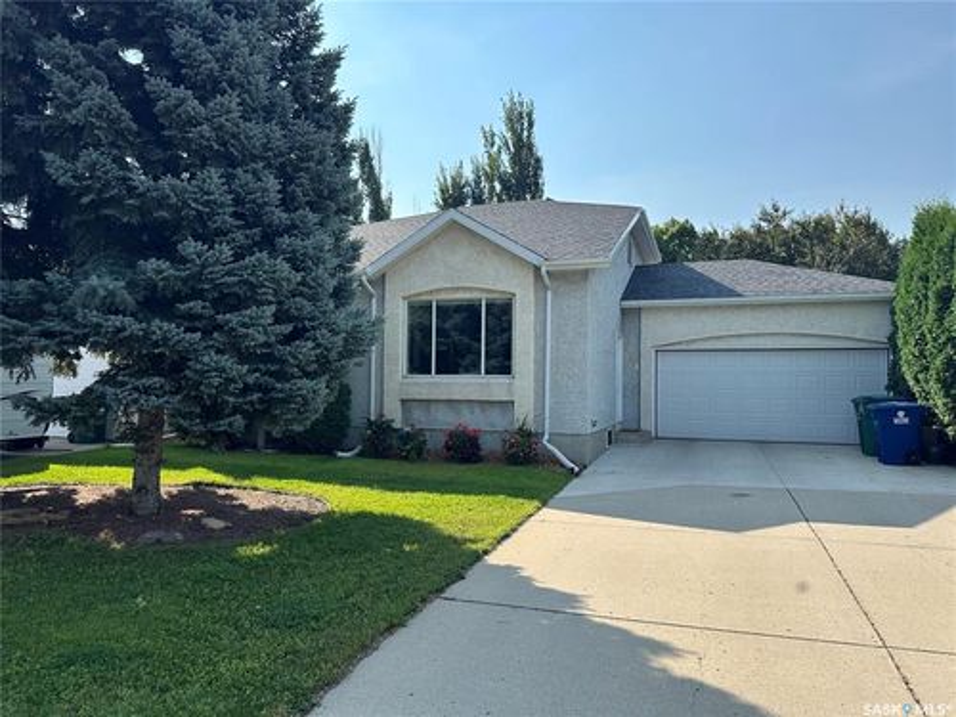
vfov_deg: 56.8
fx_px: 663
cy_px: 358
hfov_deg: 71.6
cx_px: 478
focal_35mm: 24
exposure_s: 1/3155
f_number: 1.78
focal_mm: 6.86
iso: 80
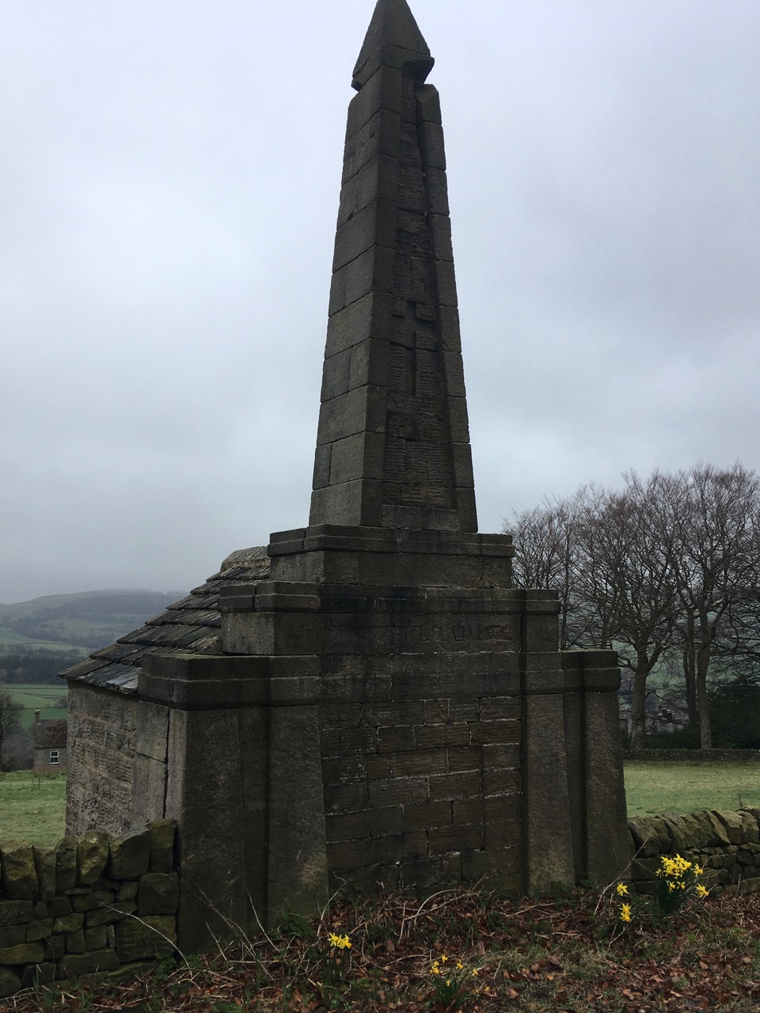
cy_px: 506
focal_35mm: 29
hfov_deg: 48.2
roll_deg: -0.4
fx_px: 849
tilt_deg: +5.7
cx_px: 380
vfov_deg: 61.7
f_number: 2.2
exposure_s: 1/506
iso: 25
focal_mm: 4.15
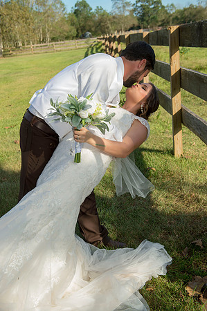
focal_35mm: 45
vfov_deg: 43.6
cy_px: 156
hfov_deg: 29.8
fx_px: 389
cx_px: 104
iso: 200
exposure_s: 1/400
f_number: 6.3
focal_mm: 45
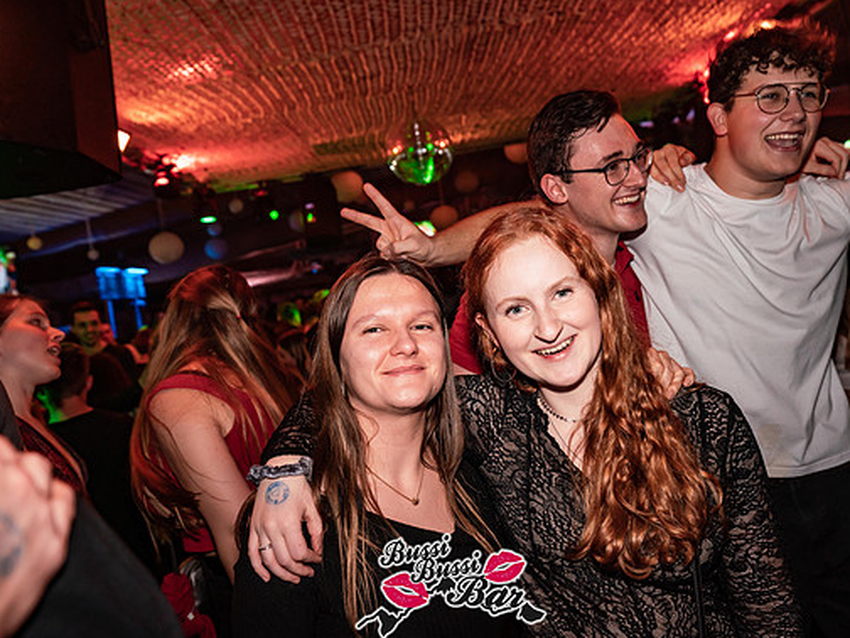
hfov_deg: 58.3
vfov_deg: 45.4
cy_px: 318
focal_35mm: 31
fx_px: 761
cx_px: 450
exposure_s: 1/60
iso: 2000
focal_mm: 28
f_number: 4
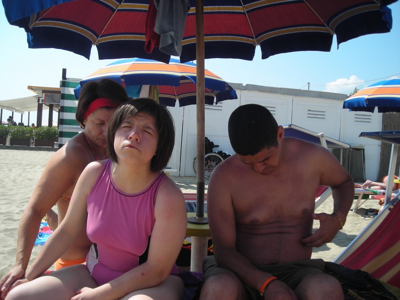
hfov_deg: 49.0
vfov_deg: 37.7
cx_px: 200
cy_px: 150
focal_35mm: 38
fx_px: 439
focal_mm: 6.3
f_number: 6.4
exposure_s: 1/145
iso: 50
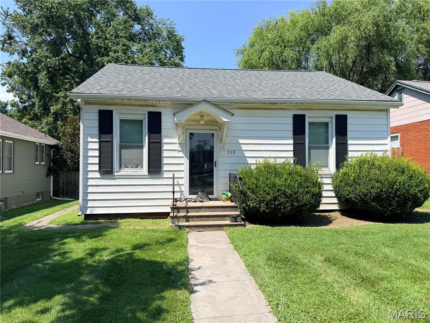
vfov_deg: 56.8
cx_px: 215
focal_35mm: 24
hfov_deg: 71.6
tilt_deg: +3.2
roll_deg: -0.8
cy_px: 162
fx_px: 298
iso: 80
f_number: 1.78
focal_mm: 6.76
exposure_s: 1/4167
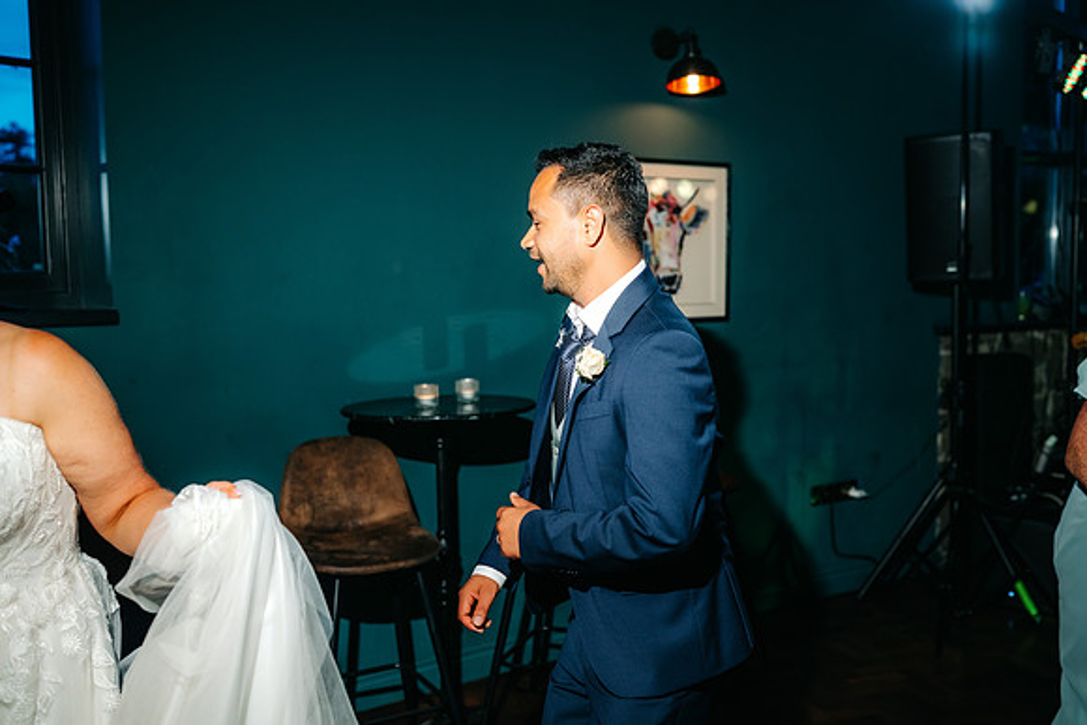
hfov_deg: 54.4
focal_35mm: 35
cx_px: 544
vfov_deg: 37.9
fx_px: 1057
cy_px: 362
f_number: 2.5
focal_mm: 35
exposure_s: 1/200
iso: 400
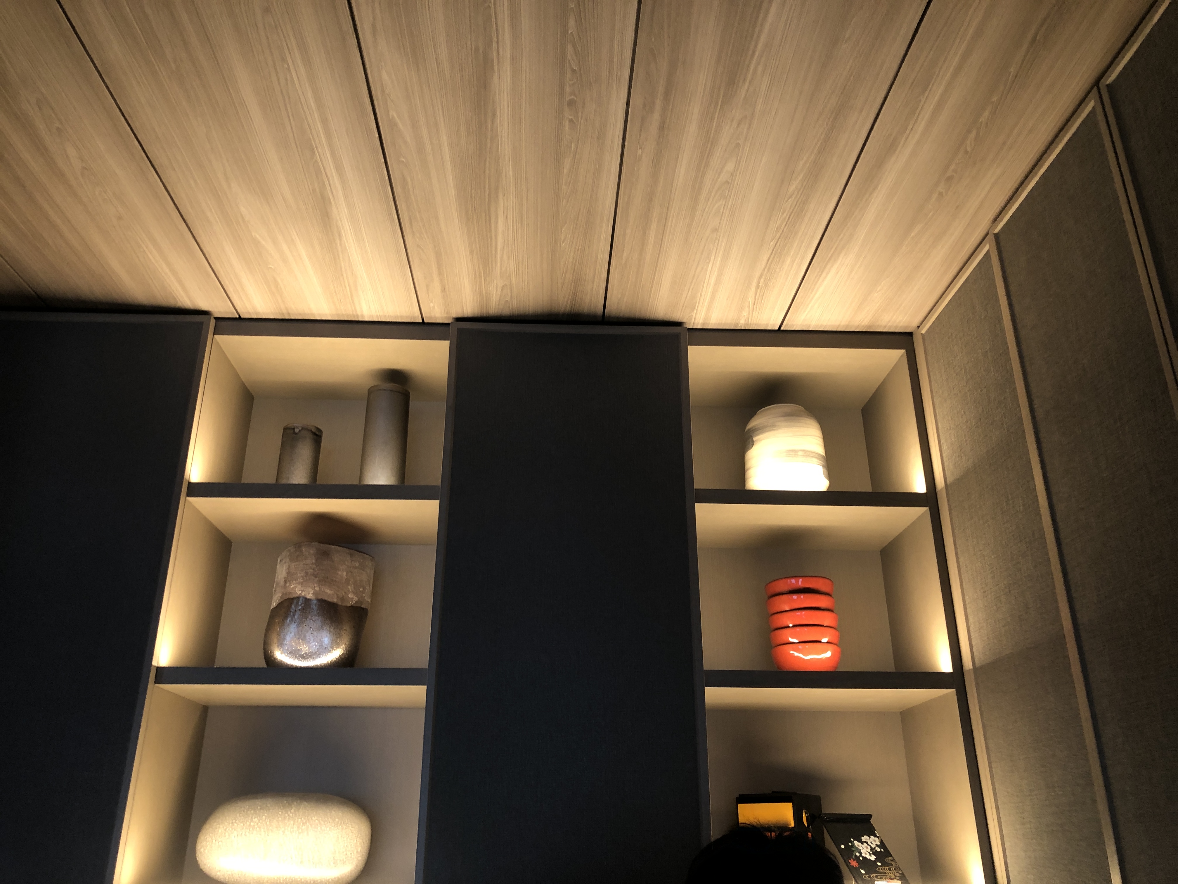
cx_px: 589
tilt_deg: +22.4
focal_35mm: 28
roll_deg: +0.2
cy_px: 442
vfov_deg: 49.7
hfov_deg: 63.4
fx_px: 953
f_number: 1.8
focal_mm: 3.99
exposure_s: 1/18
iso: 40
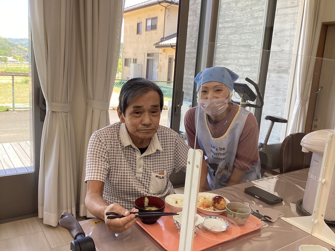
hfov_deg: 58.4
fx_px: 300
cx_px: 168
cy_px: 126
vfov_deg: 45.4
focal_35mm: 31
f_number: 2.4
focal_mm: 3.3
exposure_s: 1/100
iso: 50
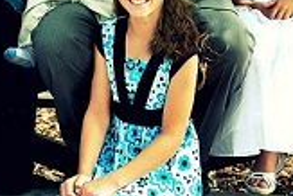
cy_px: -88
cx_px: -31
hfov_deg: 11.6
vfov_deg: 7.7
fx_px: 1426
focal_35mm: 175
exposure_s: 1/80
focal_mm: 40
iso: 200
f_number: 4.5
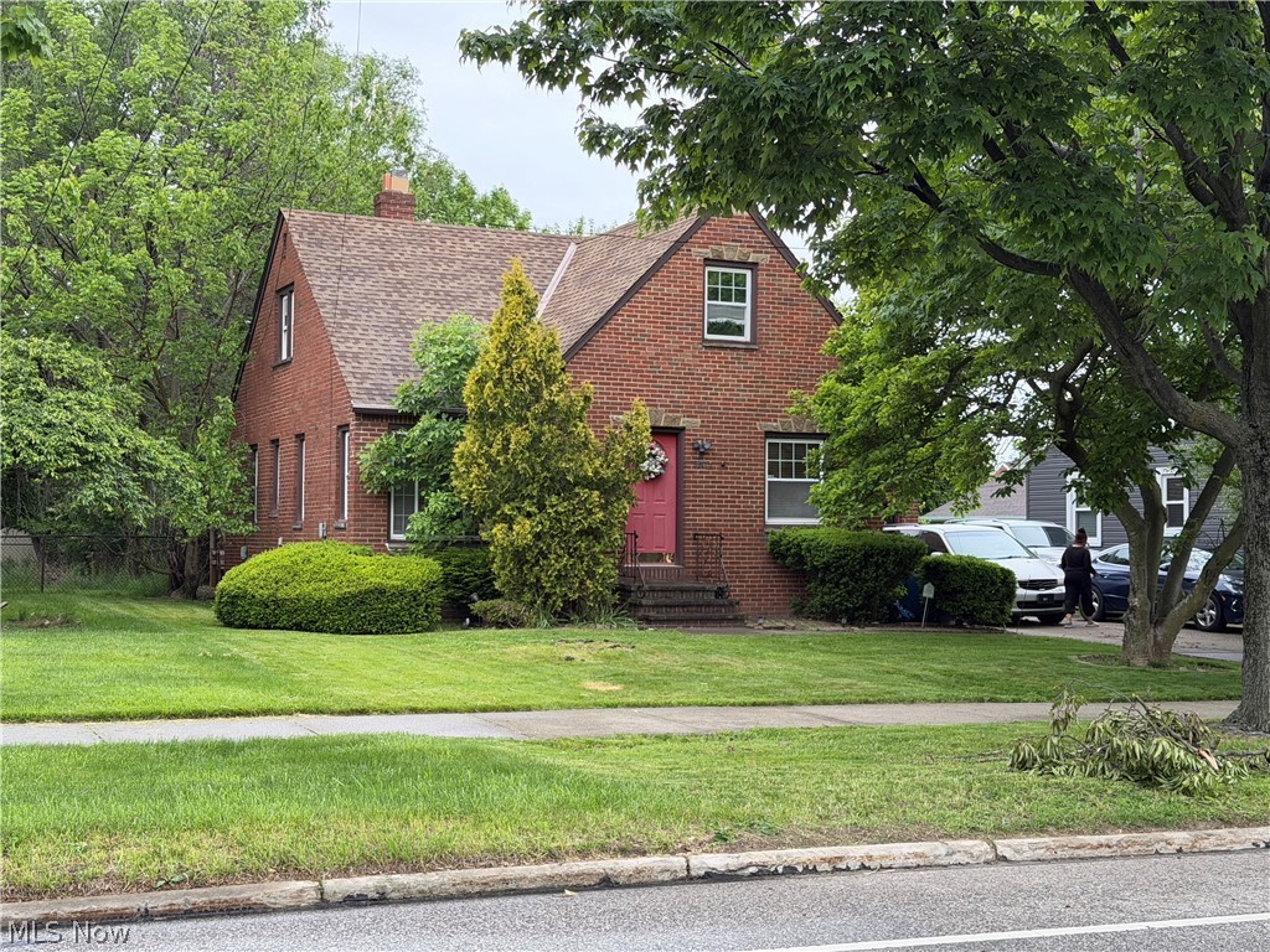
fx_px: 1761
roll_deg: -0.2
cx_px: 635
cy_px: 476
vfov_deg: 30.3
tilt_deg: +2.4
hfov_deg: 39.7
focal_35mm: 48
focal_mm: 6.76
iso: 64
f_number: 1.78
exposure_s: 1/218
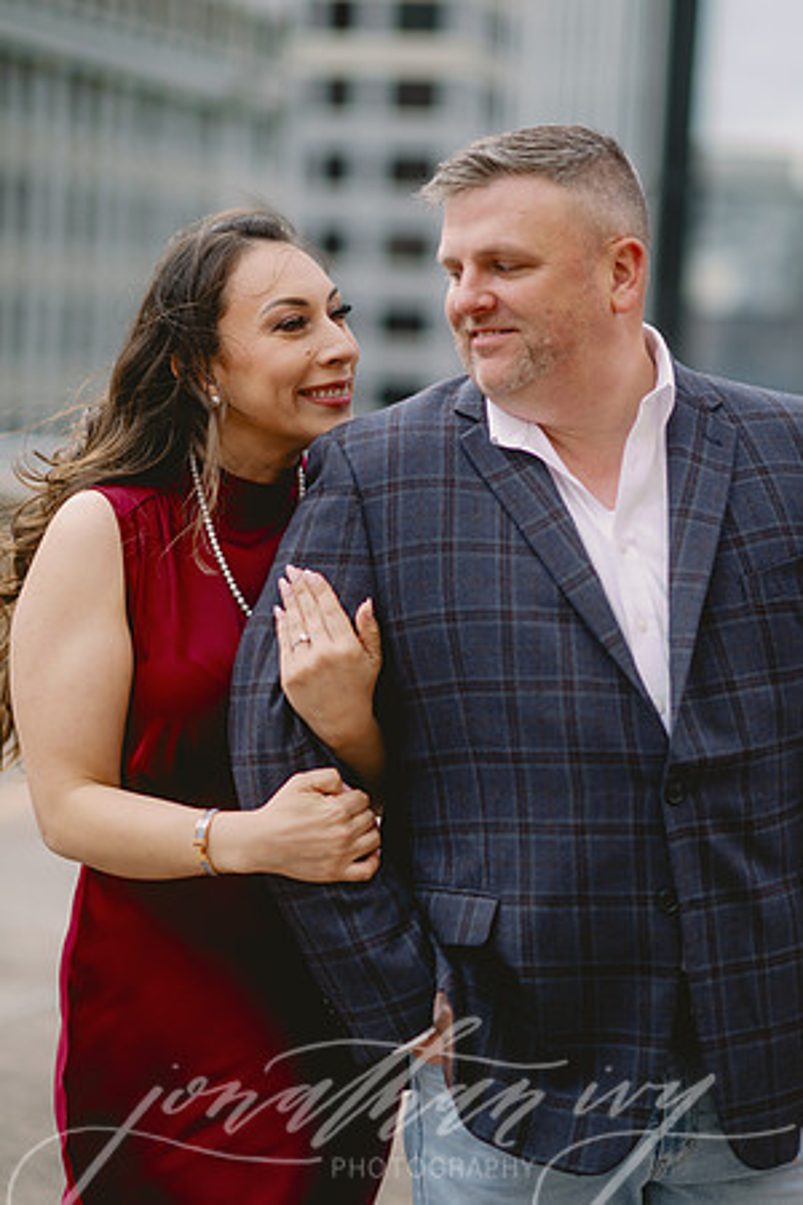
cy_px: 602
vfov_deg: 23.9
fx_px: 2844
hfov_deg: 16.1
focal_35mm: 85
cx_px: 402
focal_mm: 85
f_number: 2
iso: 200
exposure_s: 1/640
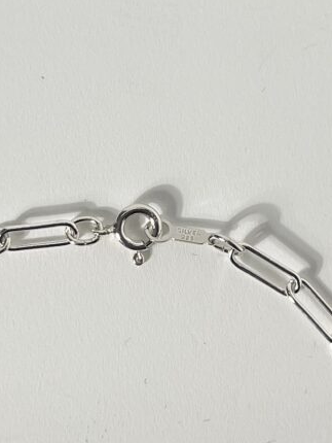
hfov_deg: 48.2
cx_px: 149
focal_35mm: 29
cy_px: 237
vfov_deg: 61.6
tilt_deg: -89.6
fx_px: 370
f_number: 1.5
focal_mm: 5.7
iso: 50
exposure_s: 1/5076
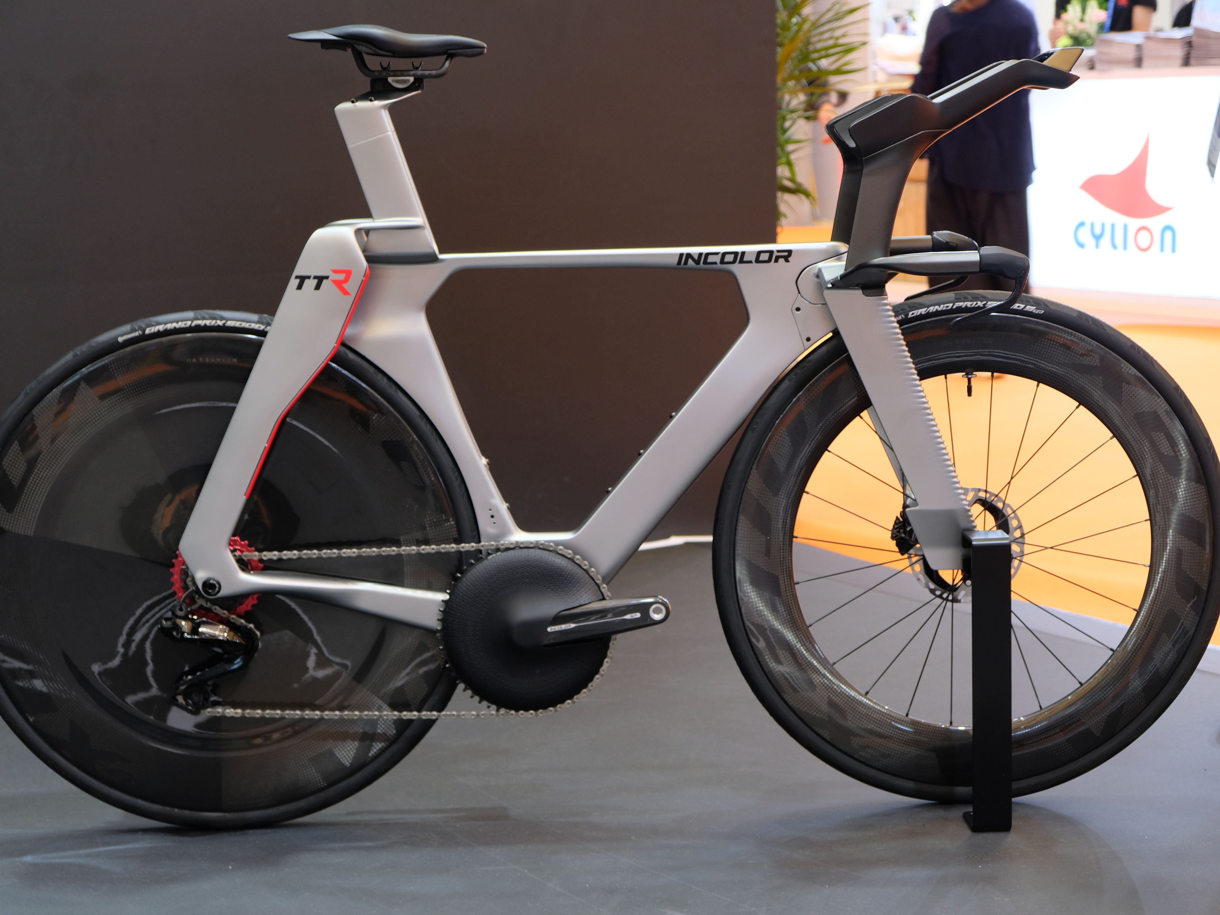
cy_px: 456
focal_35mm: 61
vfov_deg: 24.0
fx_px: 2150
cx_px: 596
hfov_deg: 31.7
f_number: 4
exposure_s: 1/60
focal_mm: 37.4
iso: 640
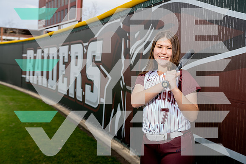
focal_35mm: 41
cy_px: 82
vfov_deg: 32.6
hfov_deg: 47.4
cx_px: 123
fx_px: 280
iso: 100
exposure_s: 1/250
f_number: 4.5
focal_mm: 41
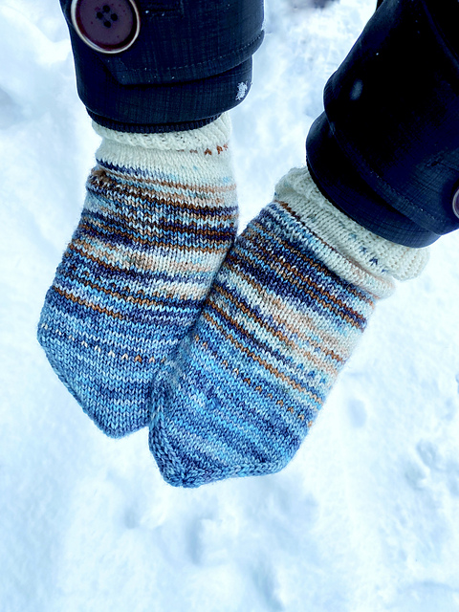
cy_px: 306
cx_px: 230
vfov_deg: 67.3
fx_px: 460
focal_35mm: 26
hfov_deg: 53.1
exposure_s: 1/122
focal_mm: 4.25
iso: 32
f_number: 1.8
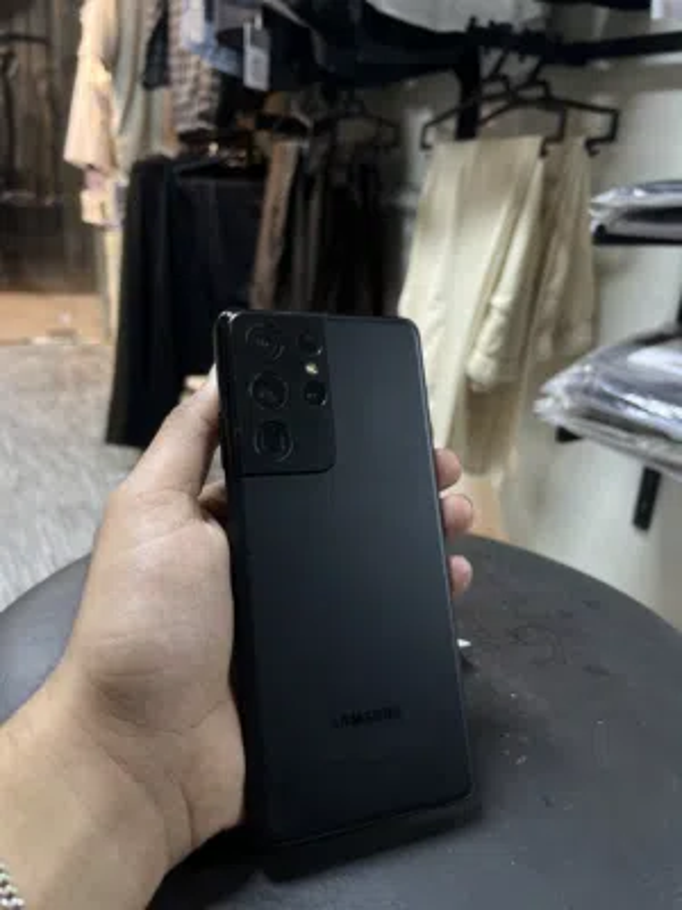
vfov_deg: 67.3
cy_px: 455
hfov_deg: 53.1
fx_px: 683
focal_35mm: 26
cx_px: 341
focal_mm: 5.1
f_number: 1.6
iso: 125
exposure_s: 1/50
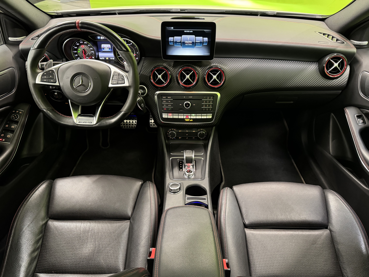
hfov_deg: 71.6
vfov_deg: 56.8
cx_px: 184
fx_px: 256
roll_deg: -0.6
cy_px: 138
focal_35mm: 24
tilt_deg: -35.8
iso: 800
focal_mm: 6.76
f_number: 1.78
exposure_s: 1/33
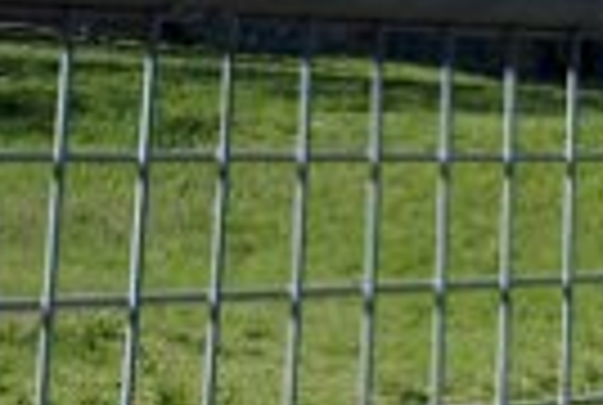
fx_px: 2401
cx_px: 994
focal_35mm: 143
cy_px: -495
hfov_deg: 13.2
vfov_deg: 8.9
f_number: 8
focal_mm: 20
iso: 100
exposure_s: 1/320
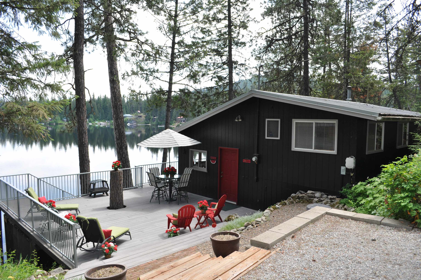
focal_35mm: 27
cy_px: 140
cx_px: 210
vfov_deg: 47.8
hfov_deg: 67.4
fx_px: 315
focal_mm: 18
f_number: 7.1
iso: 200
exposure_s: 1/200
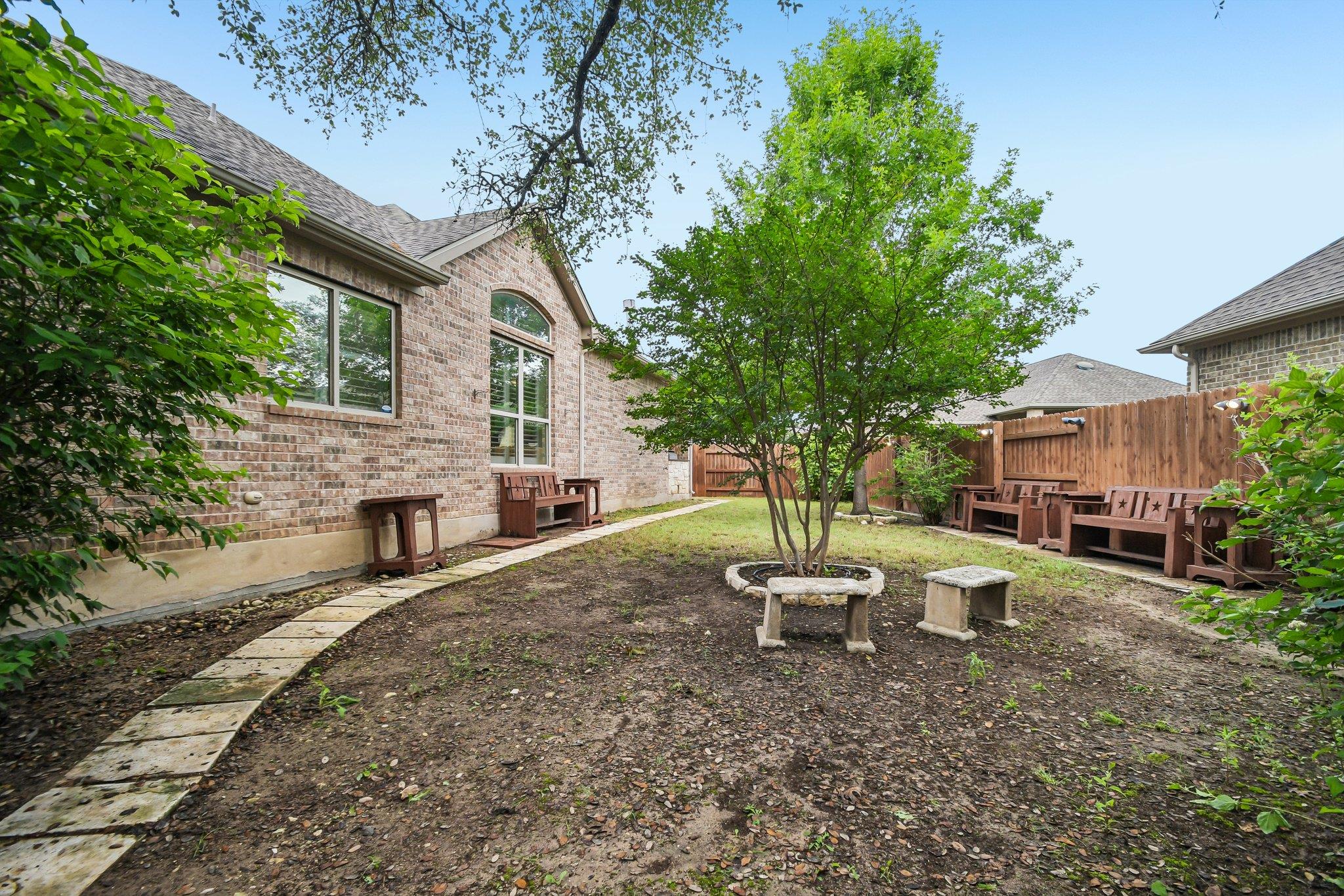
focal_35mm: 15
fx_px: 560
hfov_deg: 100.4
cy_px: 448
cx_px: 672
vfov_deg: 77.3
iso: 400
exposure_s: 1/160
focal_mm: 10
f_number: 8
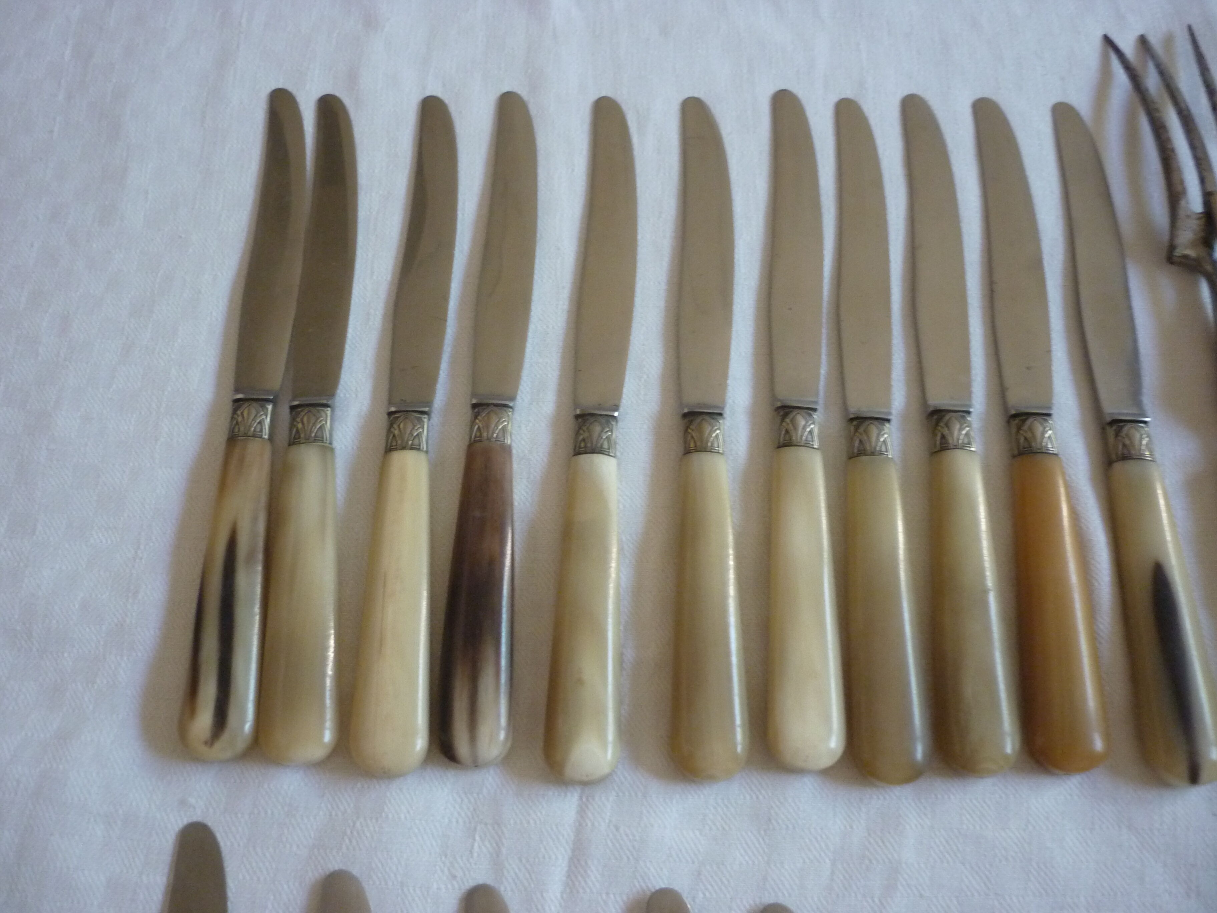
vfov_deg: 42.9
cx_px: 608
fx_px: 1160
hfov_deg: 55.4
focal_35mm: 33
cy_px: 456
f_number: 2.8
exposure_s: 1/30
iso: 320
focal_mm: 5.5
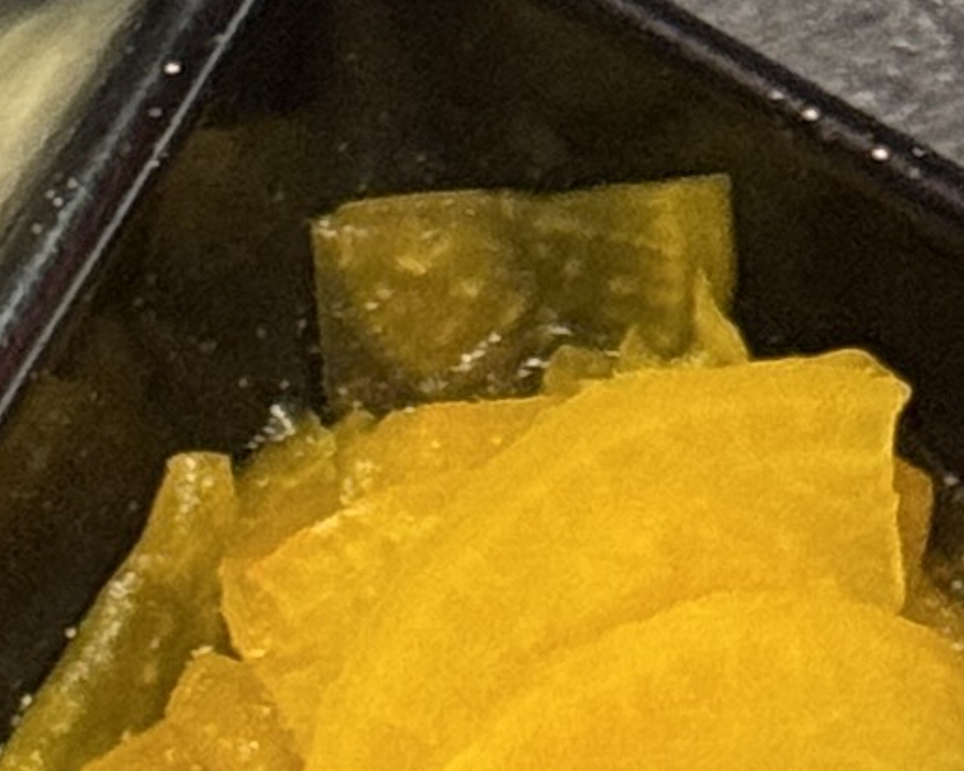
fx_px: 10444
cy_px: 1663
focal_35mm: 366
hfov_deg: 5.2
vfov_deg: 4.2
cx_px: -858
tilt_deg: -80.3
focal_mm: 6.76
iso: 400
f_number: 1.78
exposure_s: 1/40
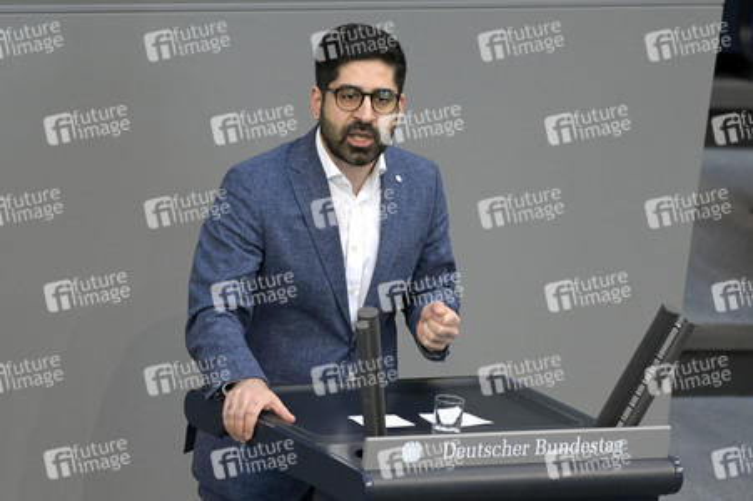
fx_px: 7315
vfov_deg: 3.9
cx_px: 376
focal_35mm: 350
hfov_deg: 5.9
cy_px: 250
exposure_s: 1/500
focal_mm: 350
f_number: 5.6
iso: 8000
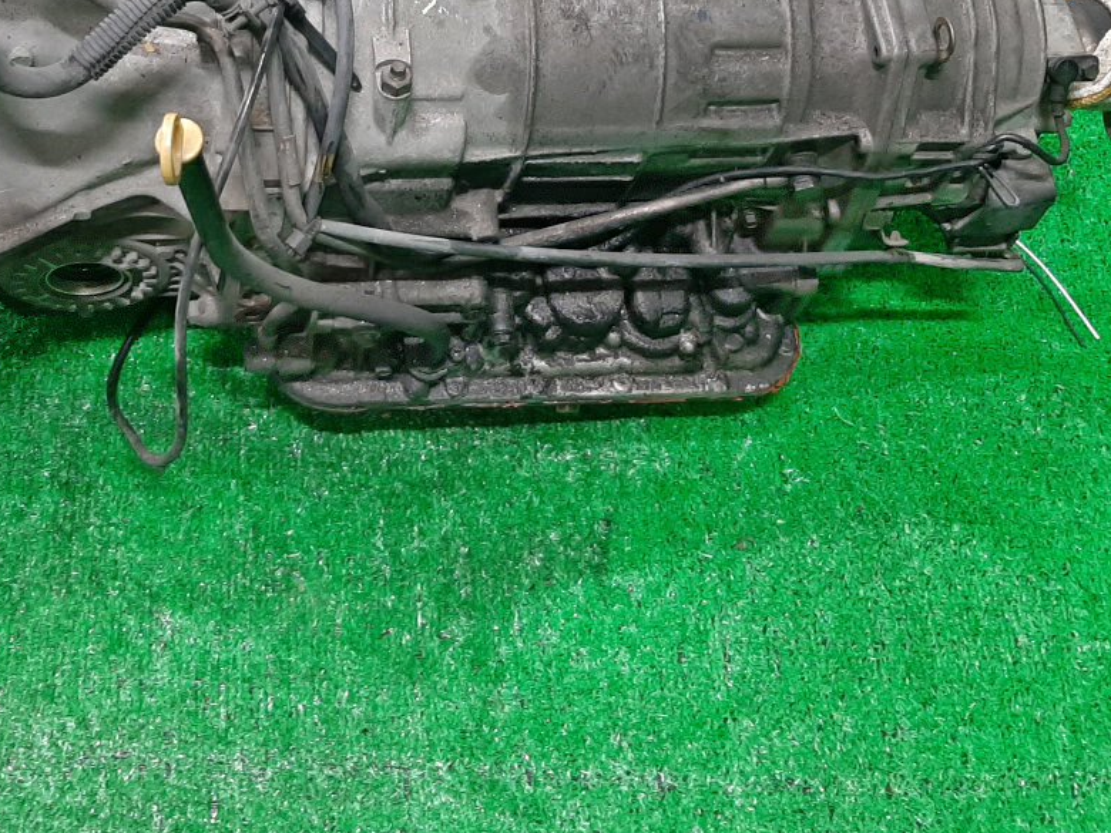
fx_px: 1541
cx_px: 369
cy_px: 125
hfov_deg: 39.2
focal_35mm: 48
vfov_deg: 29.3
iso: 180
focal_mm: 3.93
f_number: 1.7
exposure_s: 1/50
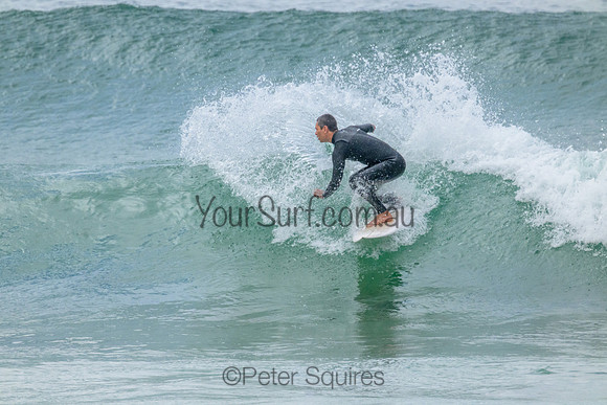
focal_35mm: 800
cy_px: 202
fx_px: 13491
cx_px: 304
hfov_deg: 2.6
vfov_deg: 1.7
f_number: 11
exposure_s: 1/1600
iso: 3200
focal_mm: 800
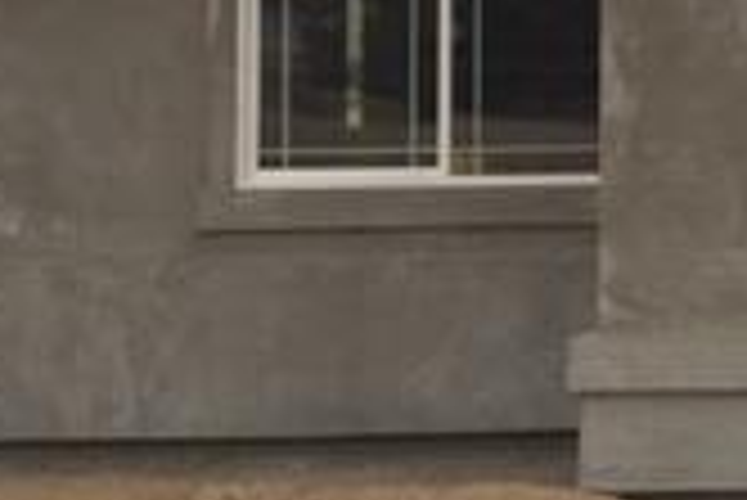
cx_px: 1336
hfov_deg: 15.3
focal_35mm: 116
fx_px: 2409
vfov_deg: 11.7
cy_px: 32
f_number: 2.2
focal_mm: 4.15
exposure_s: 1/1276
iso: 32
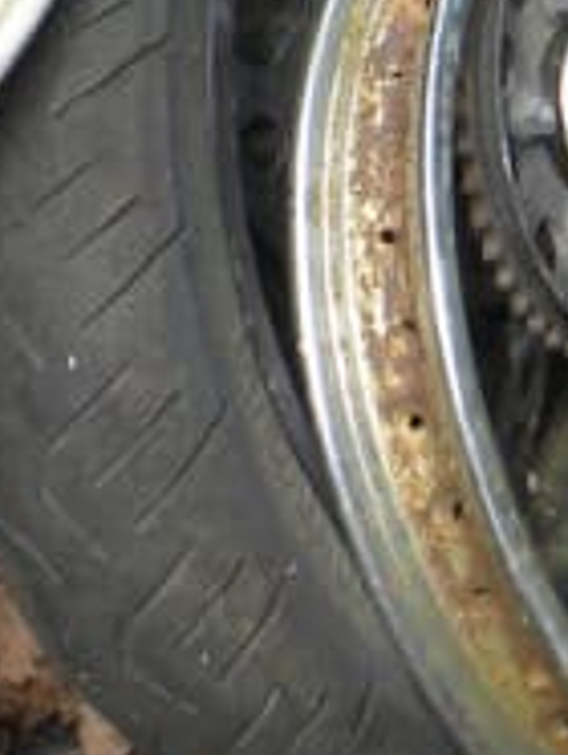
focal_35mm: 143
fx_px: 3121
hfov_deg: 10.4
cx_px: 491
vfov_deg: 12.1
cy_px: -812
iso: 64
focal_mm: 4.6
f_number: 3.2
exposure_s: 1/106
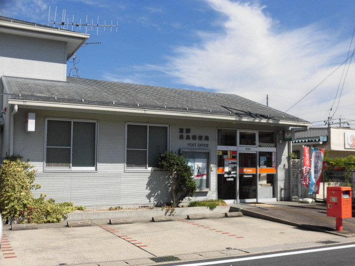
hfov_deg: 43.9
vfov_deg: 33.6
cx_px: 178
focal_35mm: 43
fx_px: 441
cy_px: 133
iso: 100
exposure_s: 1/200
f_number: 9.7
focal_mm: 7.72
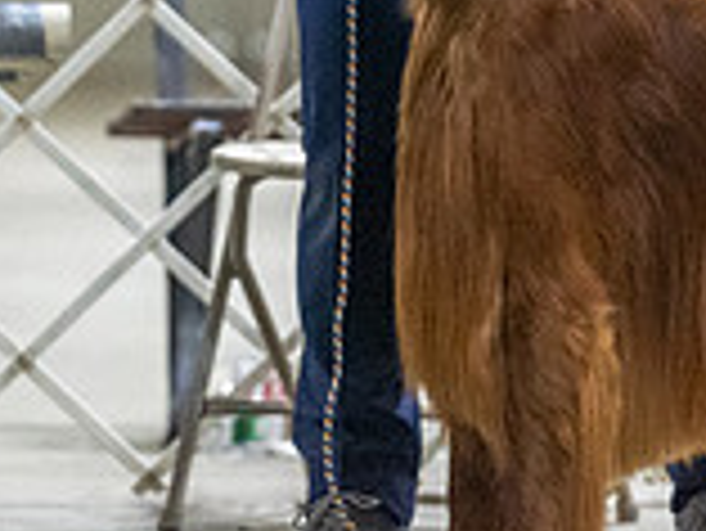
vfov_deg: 2.7
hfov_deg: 3.6
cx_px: 607
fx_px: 11206
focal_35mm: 549
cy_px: -124
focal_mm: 155
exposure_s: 1/400
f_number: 3.2
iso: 6400
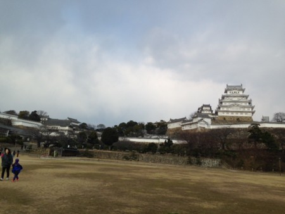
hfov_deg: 55.3
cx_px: 142
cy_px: 107
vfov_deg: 43.0
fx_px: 272
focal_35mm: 33
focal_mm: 4.12
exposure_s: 1/1355
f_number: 2.4
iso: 50
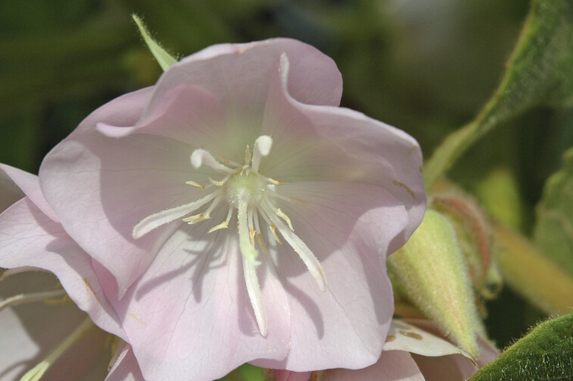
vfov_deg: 11.2
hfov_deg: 16.8
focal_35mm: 122
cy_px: 214
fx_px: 1940
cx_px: 260
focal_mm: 60
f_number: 9
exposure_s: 1/640
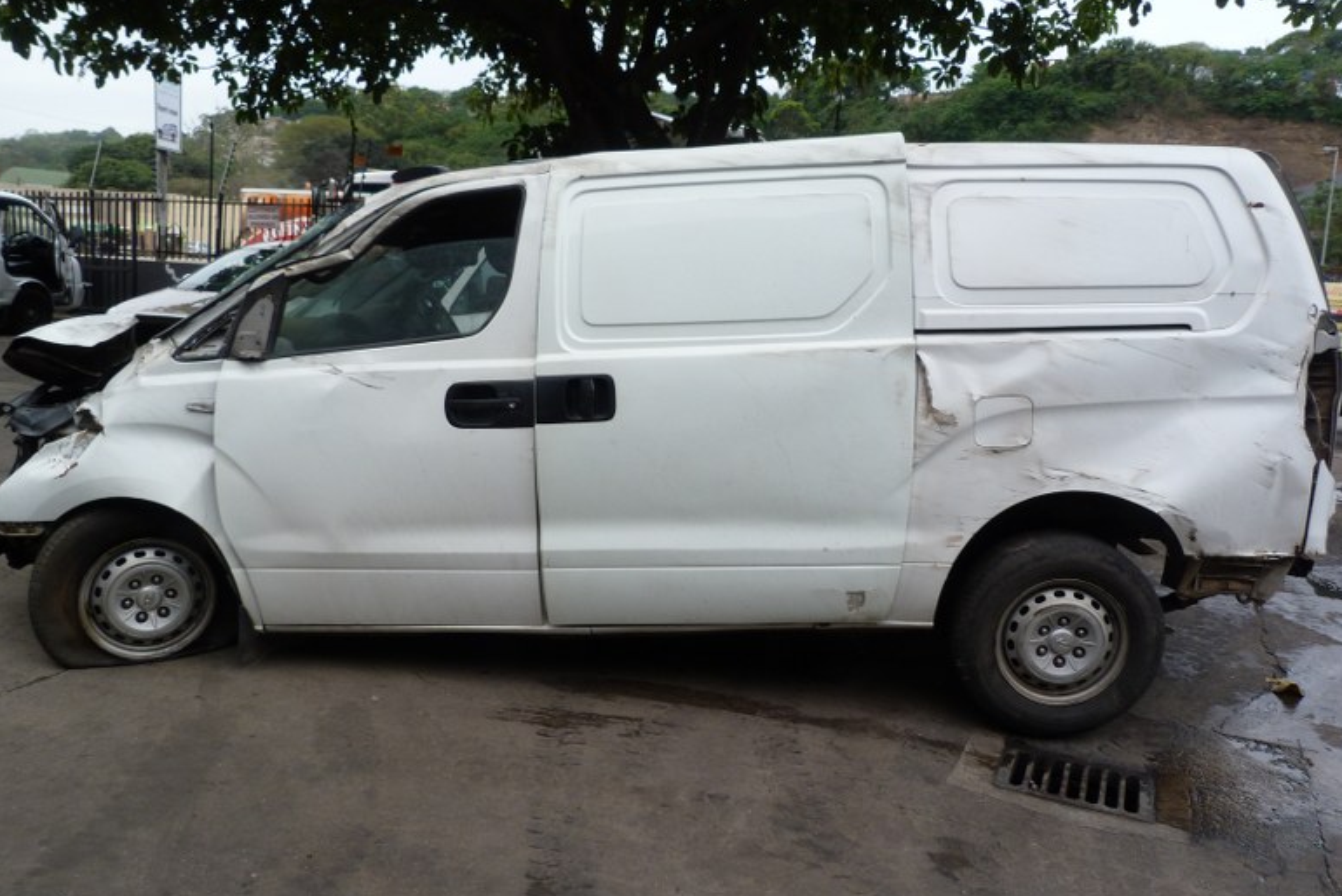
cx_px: 681
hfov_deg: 67.4
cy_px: 451
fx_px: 1007
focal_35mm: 27
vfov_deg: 48.0
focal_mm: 4.5
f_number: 4
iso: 80
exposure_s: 1/160
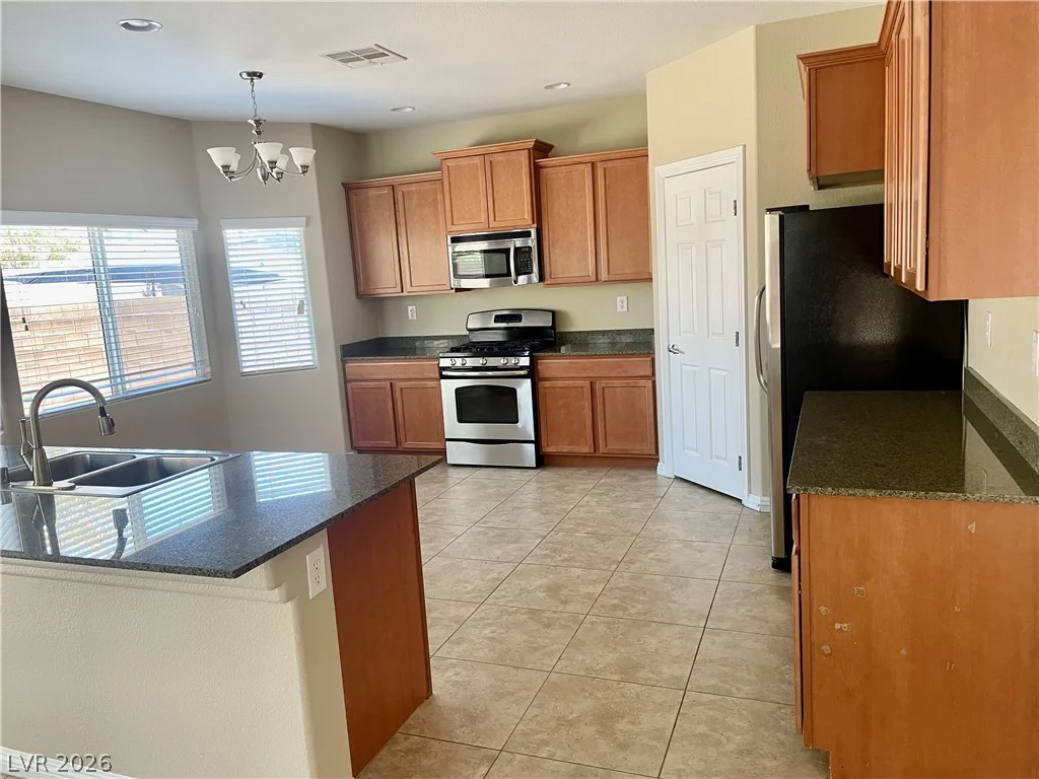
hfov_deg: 67.3
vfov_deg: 53.1
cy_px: 390
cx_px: 520
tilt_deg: -8.5
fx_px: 780
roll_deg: +4.5
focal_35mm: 26
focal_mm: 4.2
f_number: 1.6
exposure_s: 1/80
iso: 125
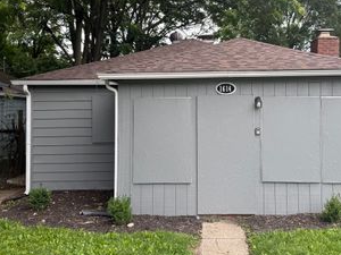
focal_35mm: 40
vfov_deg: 35.8
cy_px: 100
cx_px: 203
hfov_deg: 46.6
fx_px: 394
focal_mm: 6.76
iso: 80
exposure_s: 1/397
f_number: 1.78
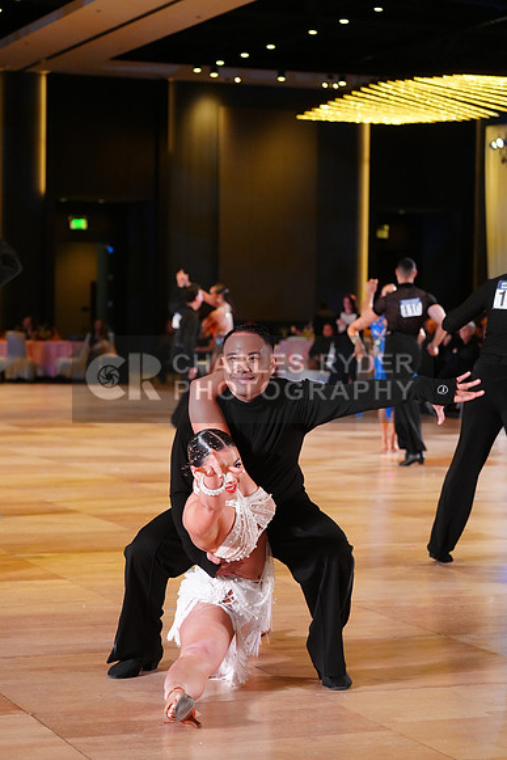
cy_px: 380
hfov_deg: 16.1
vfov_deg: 23.9
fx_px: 1794
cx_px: 254
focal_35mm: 85
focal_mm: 85
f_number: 4
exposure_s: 1/400
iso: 3200
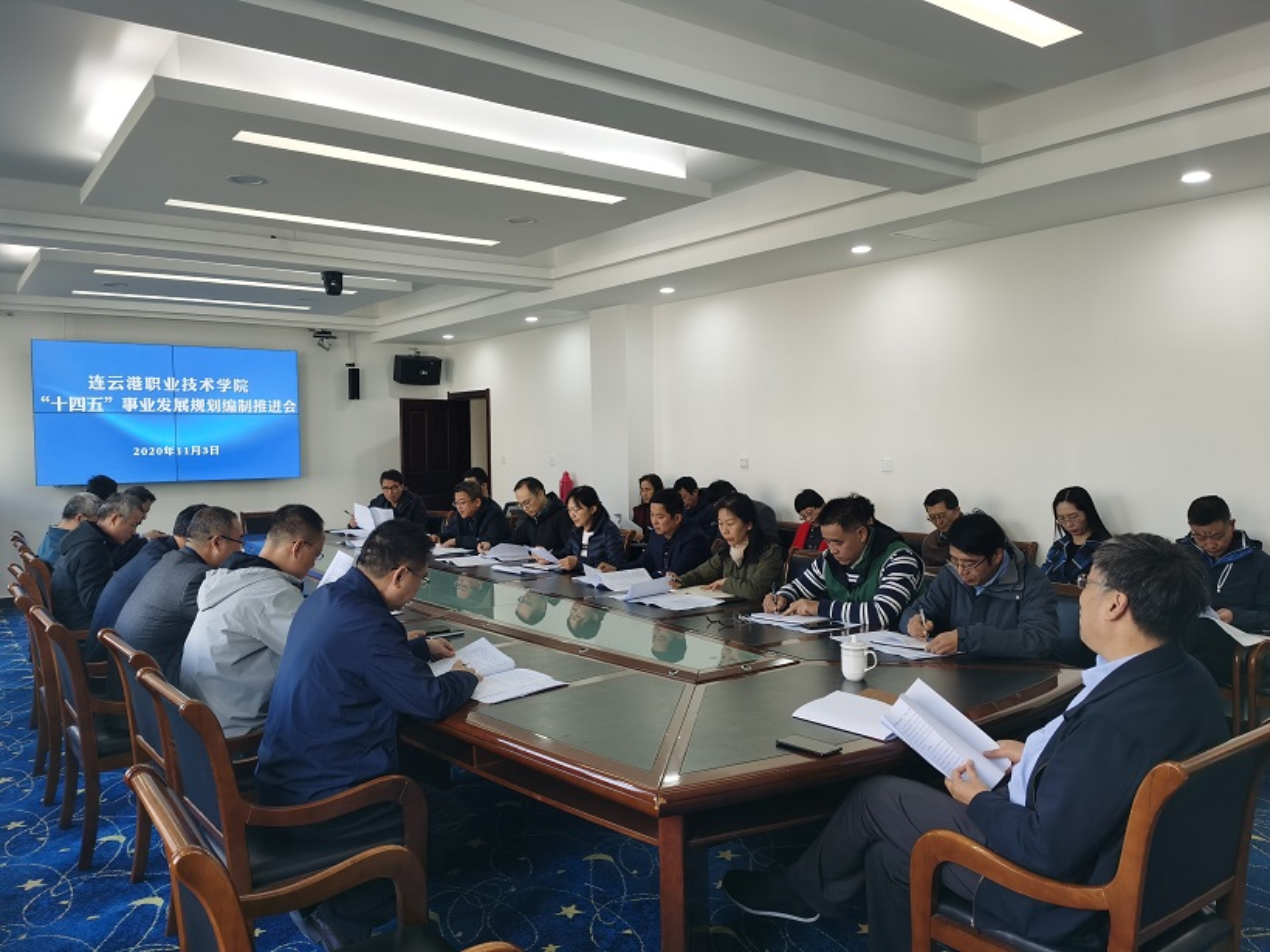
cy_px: 476
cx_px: 635
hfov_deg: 65.3
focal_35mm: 27
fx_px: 991
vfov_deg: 51.4
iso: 50
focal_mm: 5.56
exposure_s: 1/100
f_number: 1.6
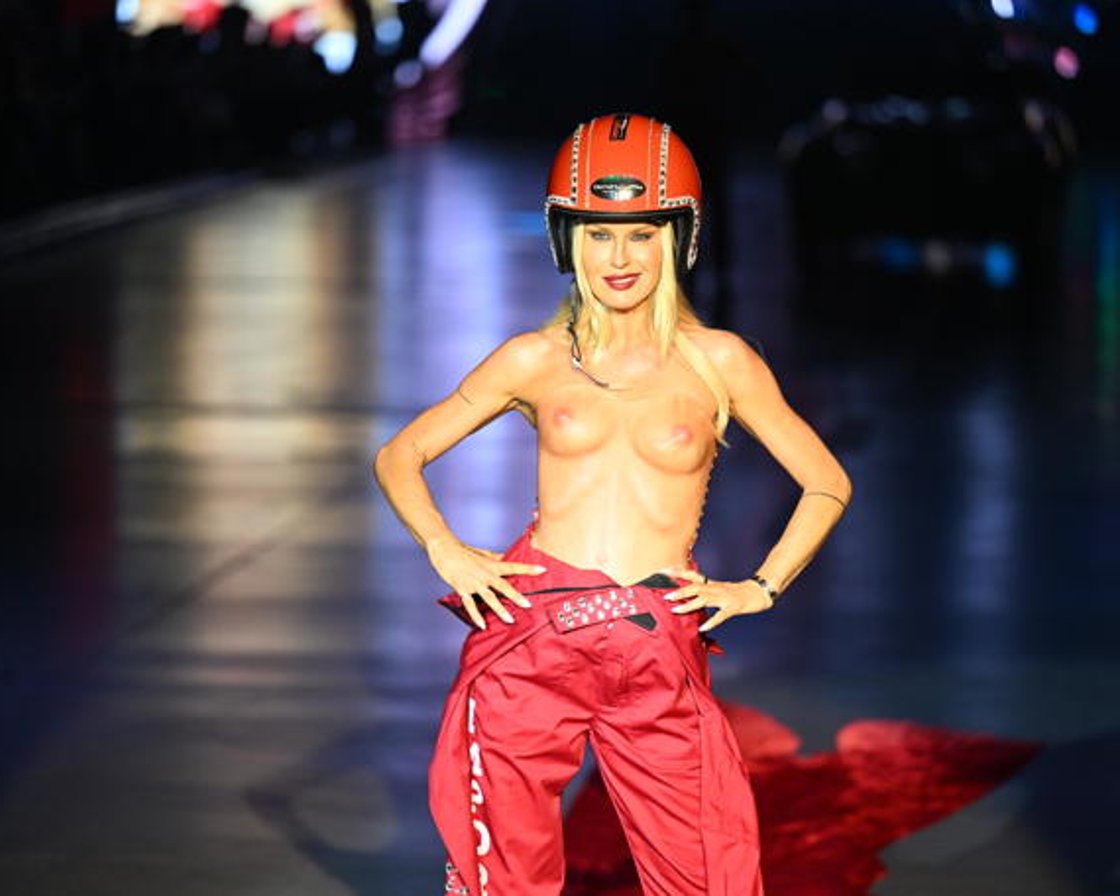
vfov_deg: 8.8
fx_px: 5834
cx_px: 603
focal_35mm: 176
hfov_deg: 11.0
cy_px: 446
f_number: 2.8
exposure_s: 1/1250
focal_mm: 155
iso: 2500
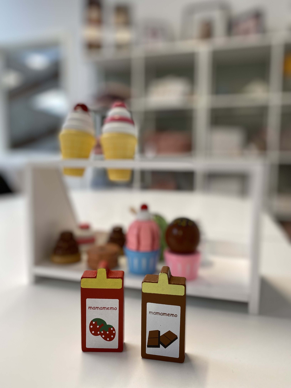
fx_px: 291
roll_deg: +0.0
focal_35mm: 26
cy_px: 194
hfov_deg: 53.1
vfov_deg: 67.3
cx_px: 146
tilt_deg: -5.3
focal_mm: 4.25
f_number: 1.8
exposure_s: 1/100
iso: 64
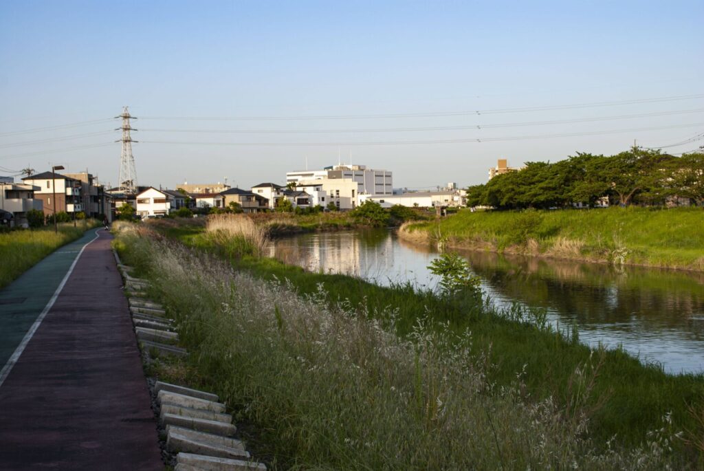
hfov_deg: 41.1
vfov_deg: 28.1
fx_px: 940
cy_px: 236
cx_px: 352
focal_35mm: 48
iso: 100
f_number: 7.1
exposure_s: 1/200
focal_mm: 32
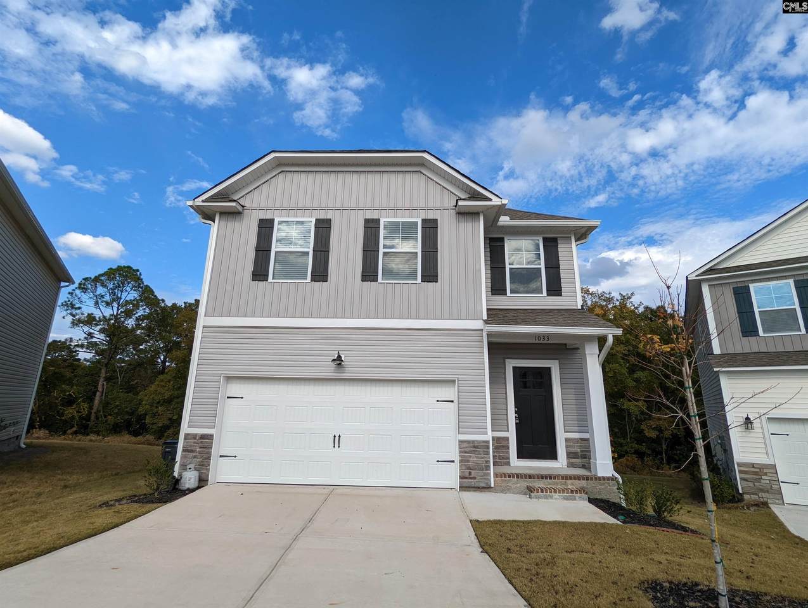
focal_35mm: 16
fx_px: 374
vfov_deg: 78.2
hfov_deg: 94.4
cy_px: 304
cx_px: 404
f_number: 2.2
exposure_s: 1/1368
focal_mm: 2.35
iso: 49
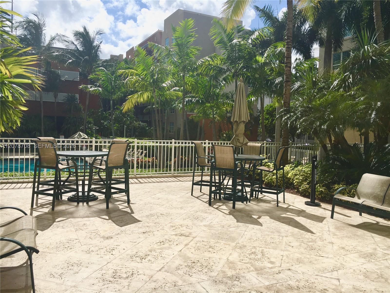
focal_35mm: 29
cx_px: 195
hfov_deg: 61.7
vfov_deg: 48.2
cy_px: 146
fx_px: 327
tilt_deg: -4.3
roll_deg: -1.6
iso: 25
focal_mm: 4.15
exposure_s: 1/3205
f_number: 2.2
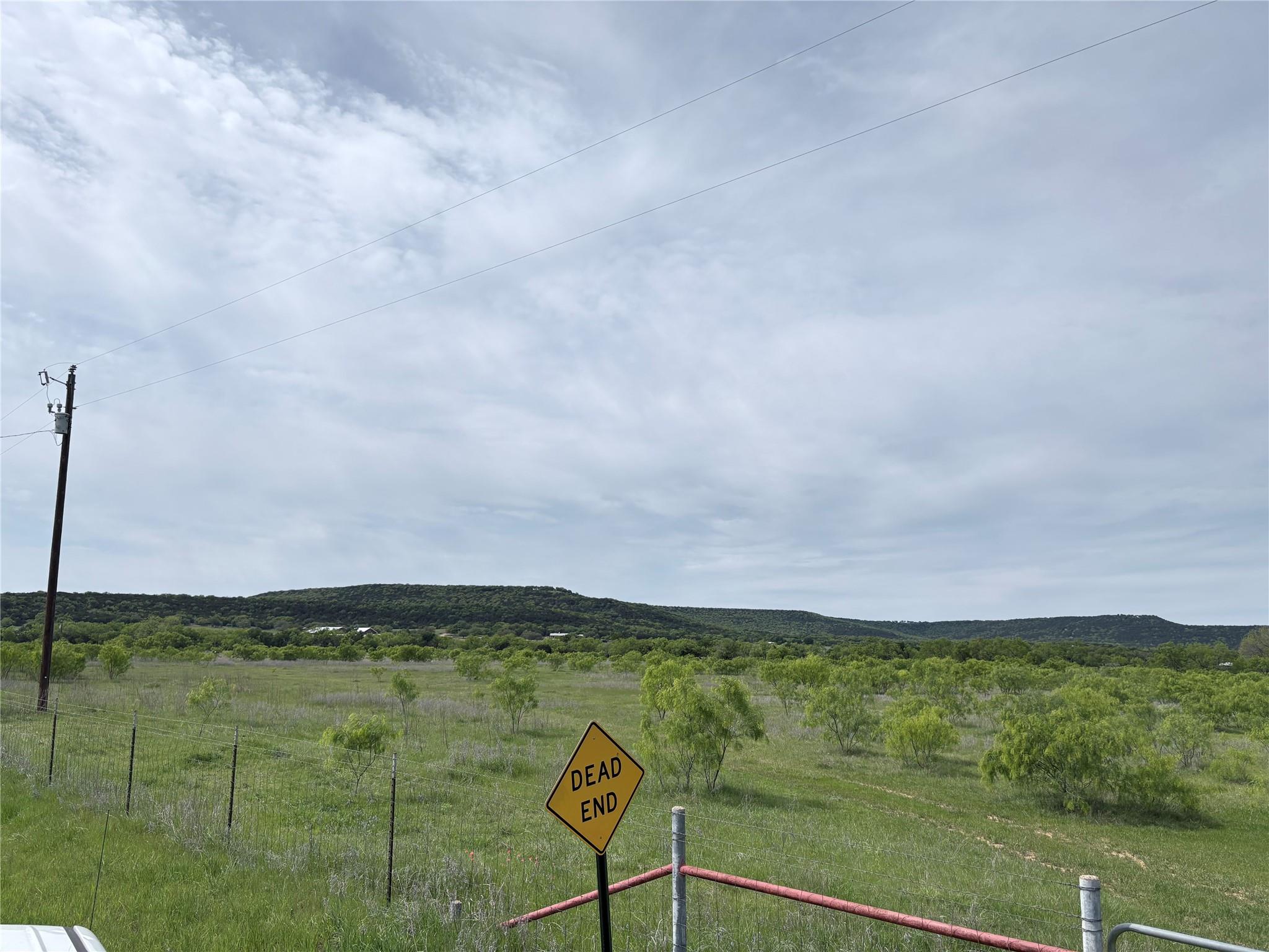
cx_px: 634
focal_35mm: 26
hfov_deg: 67.3
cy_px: 476
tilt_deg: +8.8
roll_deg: -0.6
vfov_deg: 53.1
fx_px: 953
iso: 50
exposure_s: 1/7813
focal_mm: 5.96
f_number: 1.6
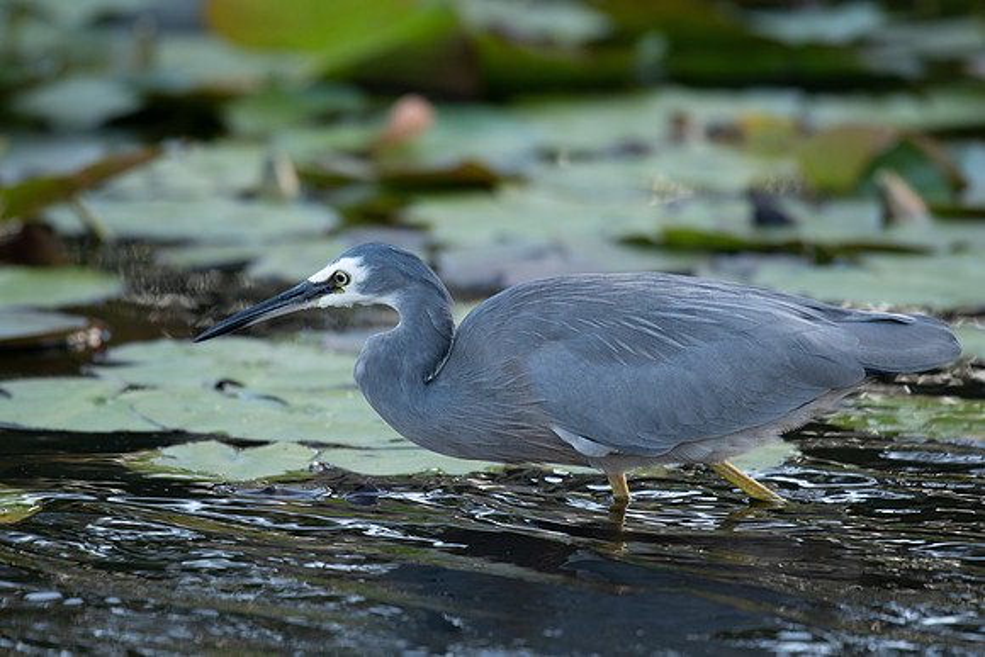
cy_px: 328
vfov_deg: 3.4
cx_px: 492
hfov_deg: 5.2
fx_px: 10946
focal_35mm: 400
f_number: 5.6
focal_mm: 400
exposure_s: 1/400
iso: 900
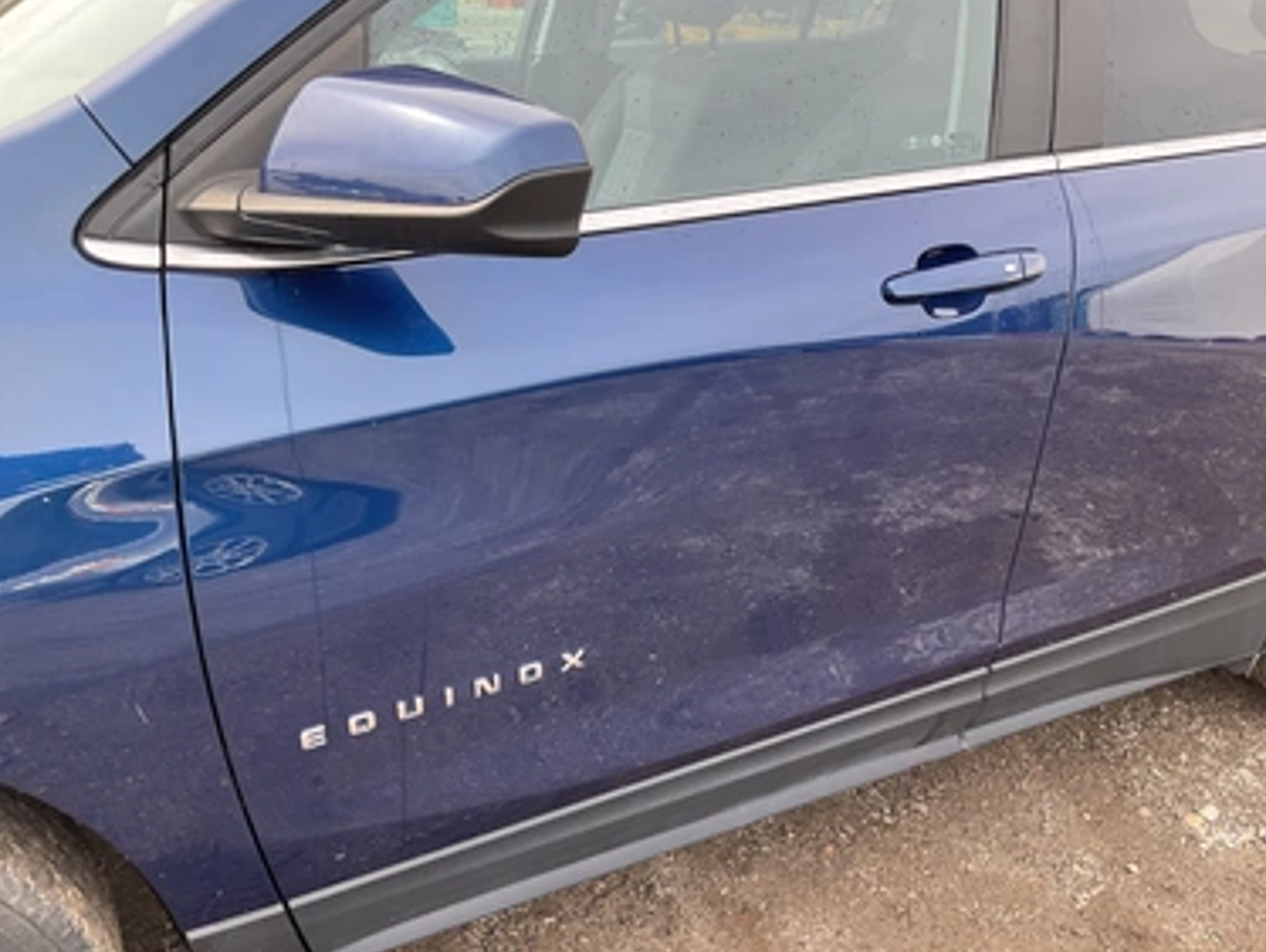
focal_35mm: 31
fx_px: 1134
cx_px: 626
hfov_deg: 58.3
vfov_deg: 45.5
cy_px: 501
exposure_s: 1/201
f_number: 1.8
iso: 20
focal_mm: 3
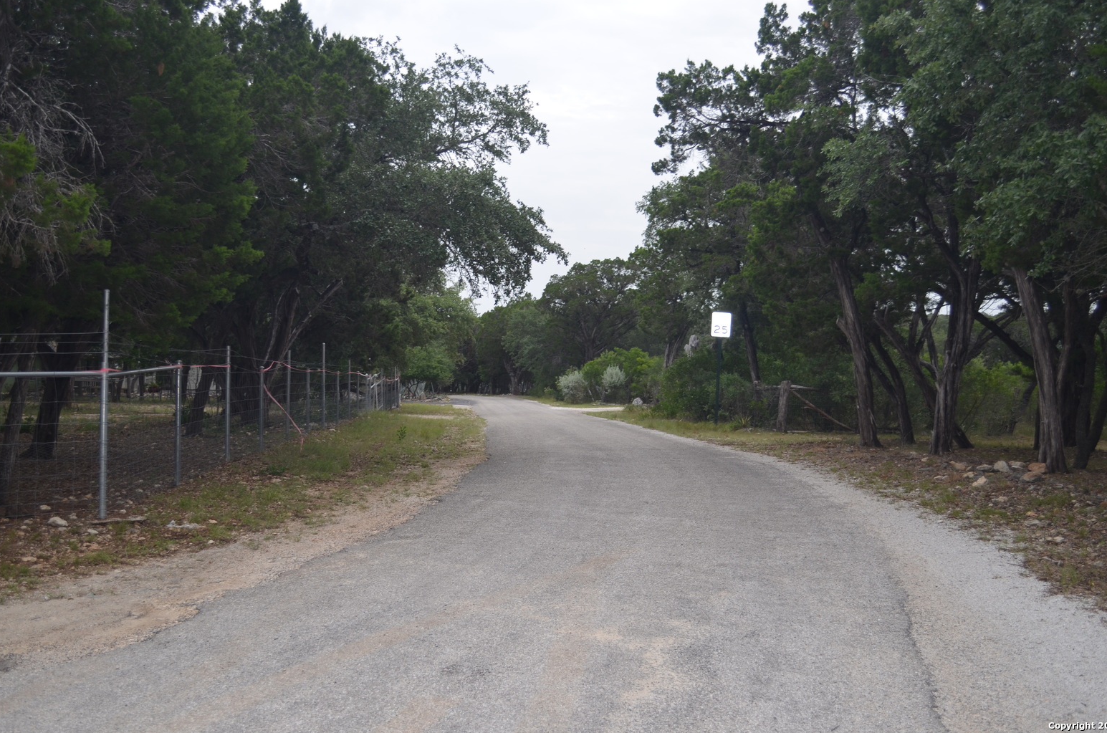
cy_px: 355
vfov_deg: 34.9
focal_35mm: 38
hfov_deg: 50.8
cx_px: 541
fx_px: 1166
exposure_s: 1/200
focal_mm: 24
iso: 160
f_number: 4
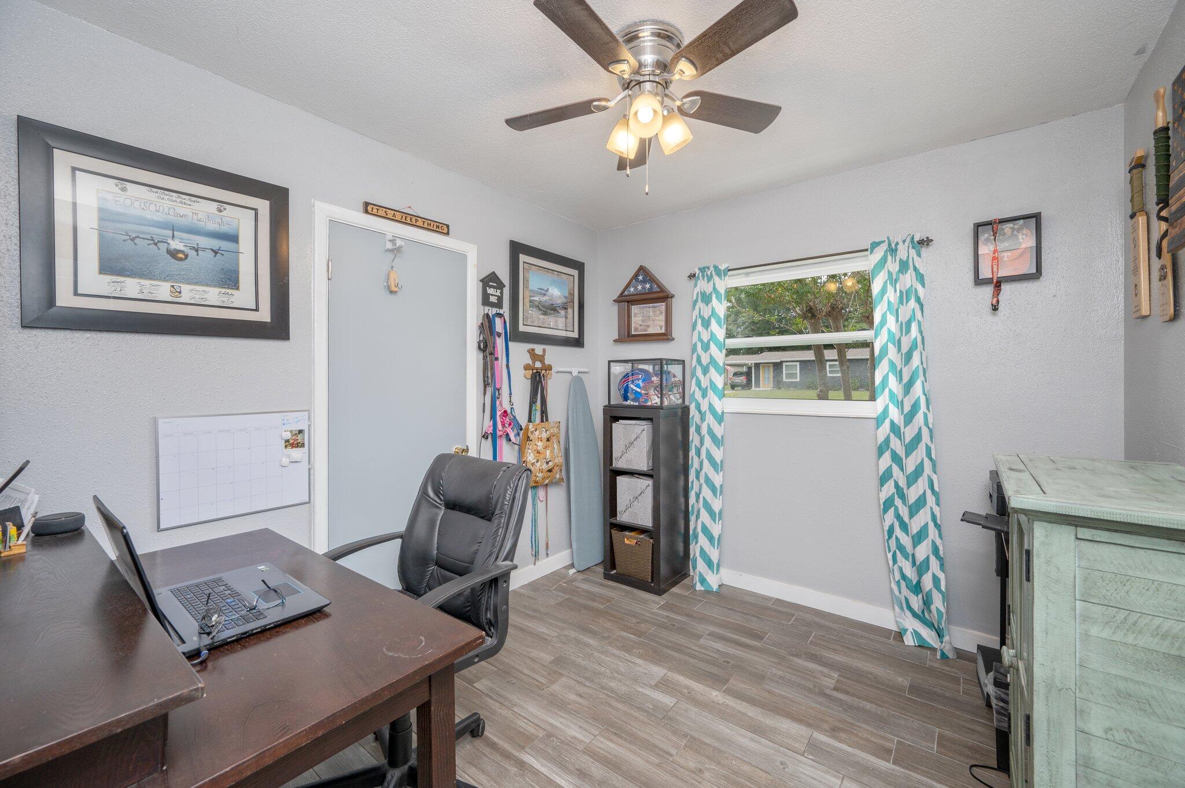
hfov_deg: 104.3
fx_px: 460
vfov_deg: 81.1
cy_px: 394
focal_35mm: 14
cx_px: 592
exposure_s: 1/50
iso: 320
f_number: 7.1
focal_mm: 14
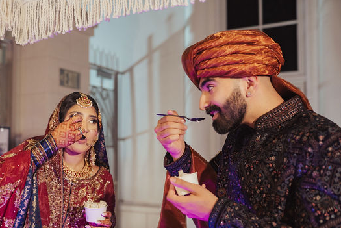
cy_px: 137
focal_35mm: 43
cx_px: 135
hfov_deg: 45.1
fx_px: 408
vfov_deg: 31.2
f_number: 2.2
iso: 1250
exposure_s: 1/160
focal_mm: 35
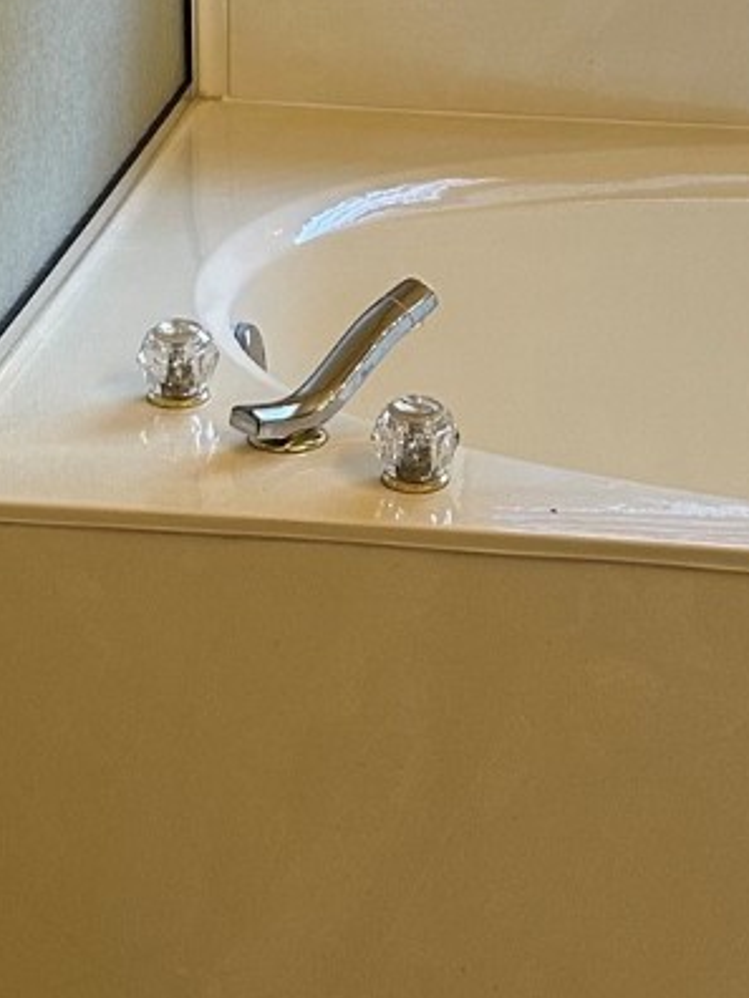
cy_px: -151
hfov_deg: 15.9
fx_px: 2683
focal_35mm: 93
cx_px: 343
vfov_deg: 20.0
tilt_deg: -9.0
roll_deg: -2.0
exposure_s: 1/120
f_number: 1.78
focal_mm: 6.86
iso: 200
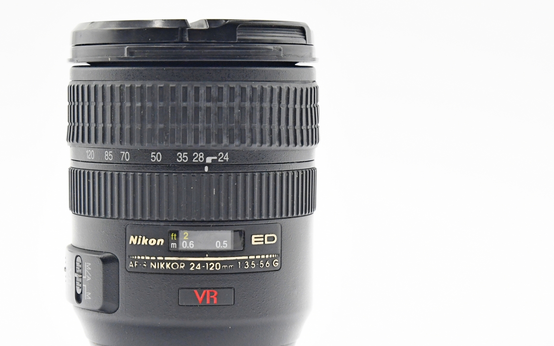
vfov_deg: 11.3
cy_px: 221
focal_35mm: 116
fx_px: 1751
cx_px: 192
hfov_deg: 17.9
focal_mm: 58
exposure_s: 1/125
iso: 1600
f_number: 7.1
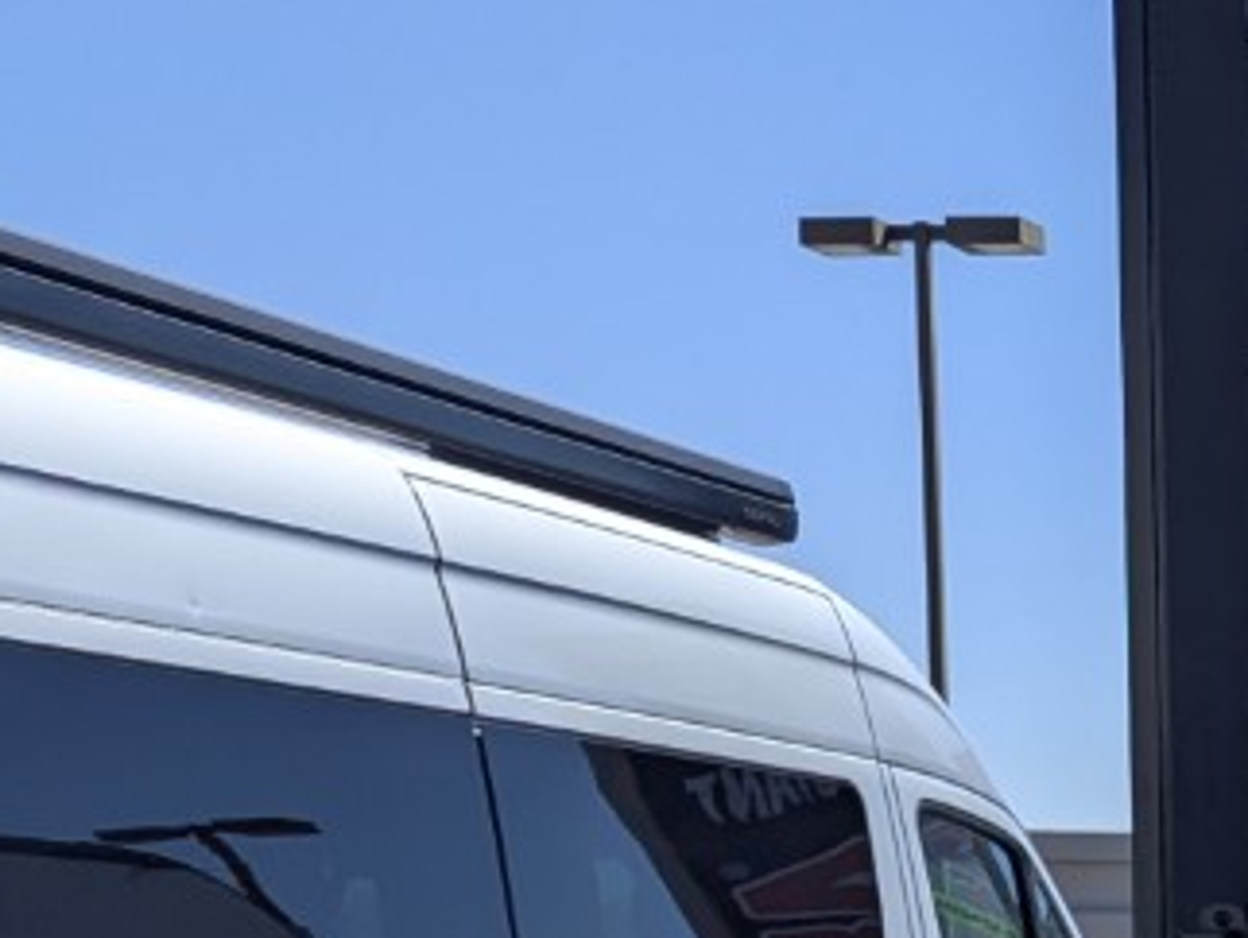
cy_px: 1202
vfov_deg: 13.7
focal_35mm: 104
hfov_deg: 14.9
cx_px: 2610
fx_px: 3752
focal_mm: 6.81
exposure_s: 1/3058
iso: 48
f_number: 1.85
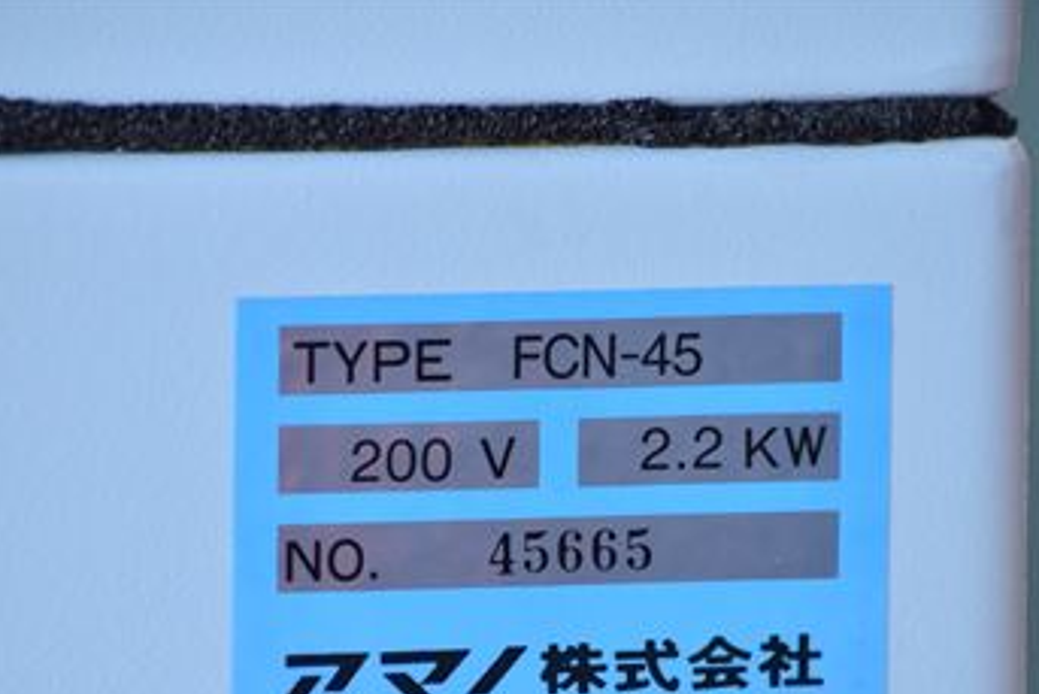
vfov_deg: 3.2
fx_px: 12320
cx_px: 491
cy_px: 497
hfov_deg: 4.8
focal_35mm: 427
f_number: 6.3
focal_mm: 195
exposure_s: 1/400
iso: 1250
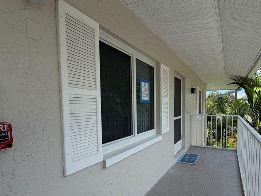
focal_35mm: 20
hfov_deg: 79.4
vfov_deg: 65.4
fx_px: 151
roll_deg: +0.7
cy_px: 117
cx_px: 171
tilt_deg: -4.6
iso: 40
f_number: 2.2
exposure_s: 1/518
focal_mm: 2.22
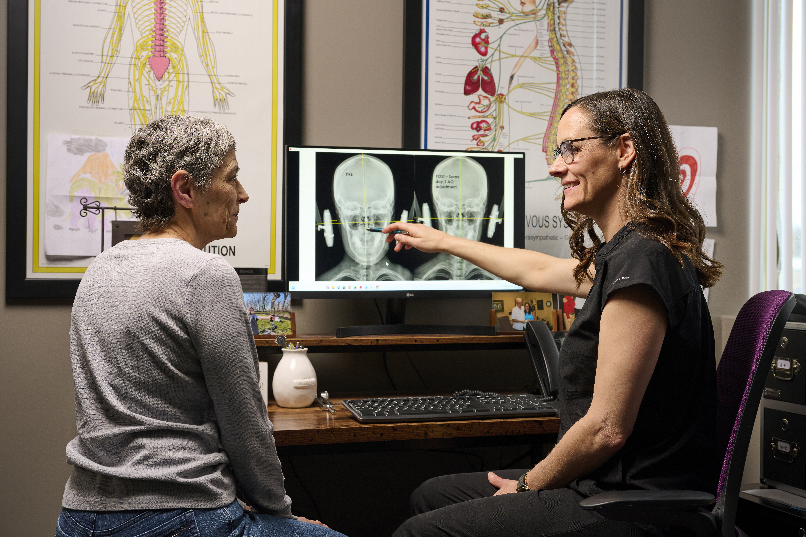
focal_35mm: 52
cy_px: 268
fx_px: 1164
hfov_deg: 38.2
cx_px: 403
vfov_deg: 26.0
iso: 400
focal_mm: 52
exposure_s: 1/25
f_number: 5.6
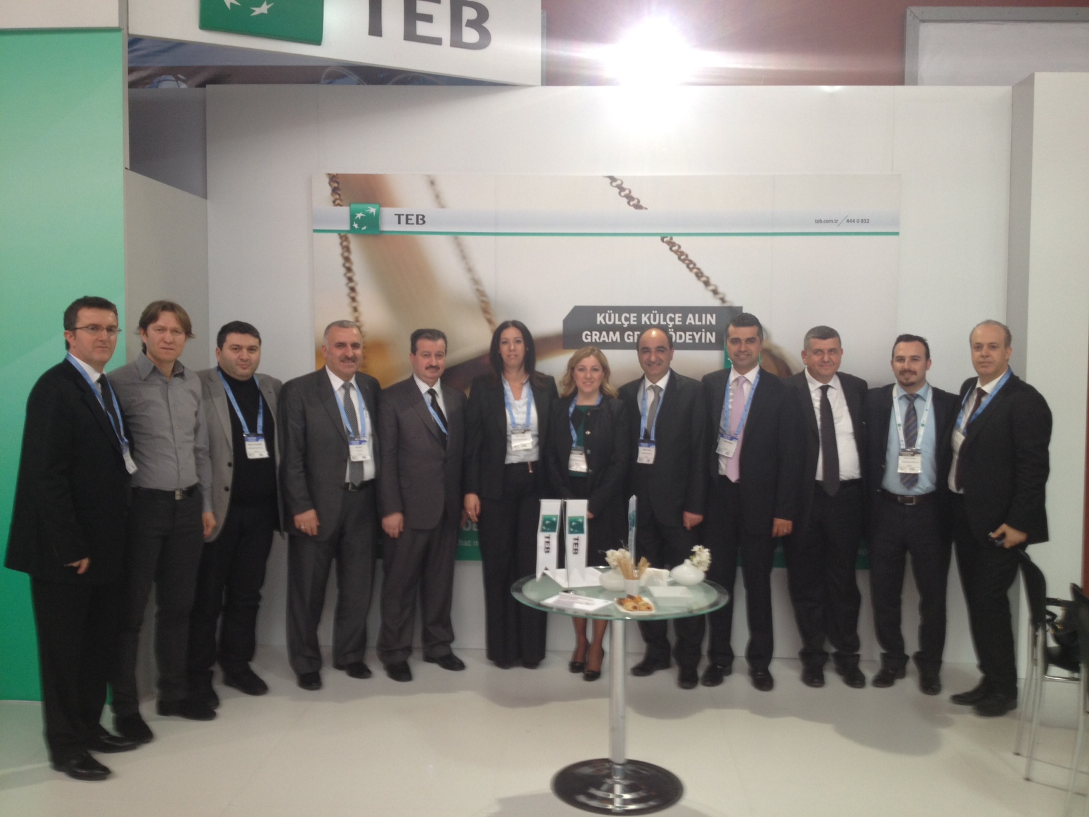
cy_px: 408
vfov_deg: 40.7
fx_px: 1101
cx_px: 544
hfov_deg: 52.6
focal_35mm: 35
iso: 64
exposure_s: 1/20
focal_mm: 4.28
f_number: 2.4
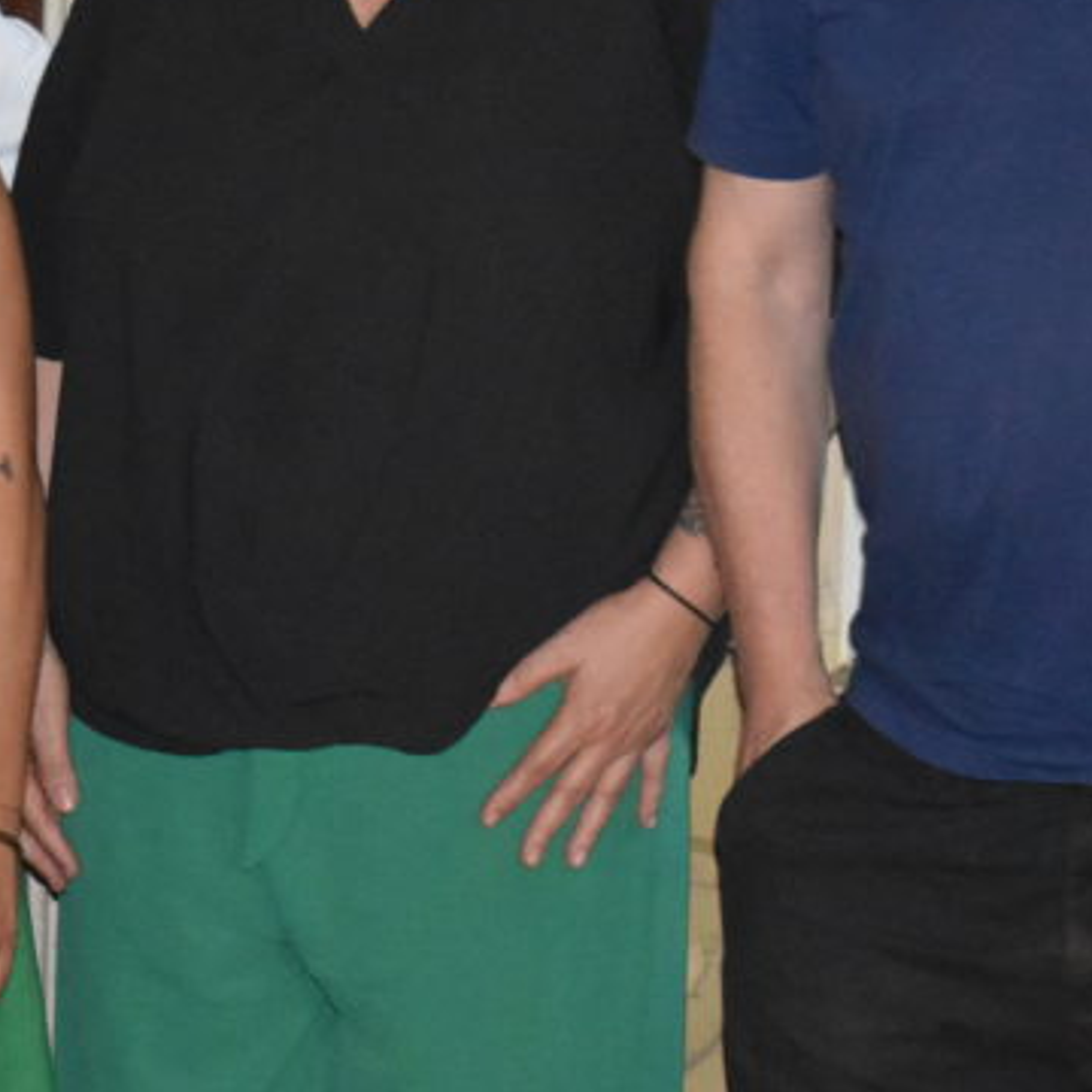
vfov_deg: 8.8
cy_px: 238
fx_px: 7110
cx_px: -346
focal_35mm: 199
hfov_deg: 8.6
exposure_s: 1/60
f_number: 5.6
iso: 6400
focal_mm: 55
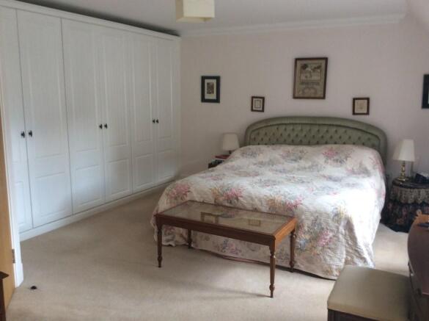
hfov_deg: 56.9
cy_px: 160
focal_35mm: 32
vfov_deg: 44.1
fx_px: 396
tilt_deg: -10.9
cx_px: 214
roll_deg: +0.5
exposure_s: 1/24
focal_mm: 3.3
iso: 40
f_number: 2.4
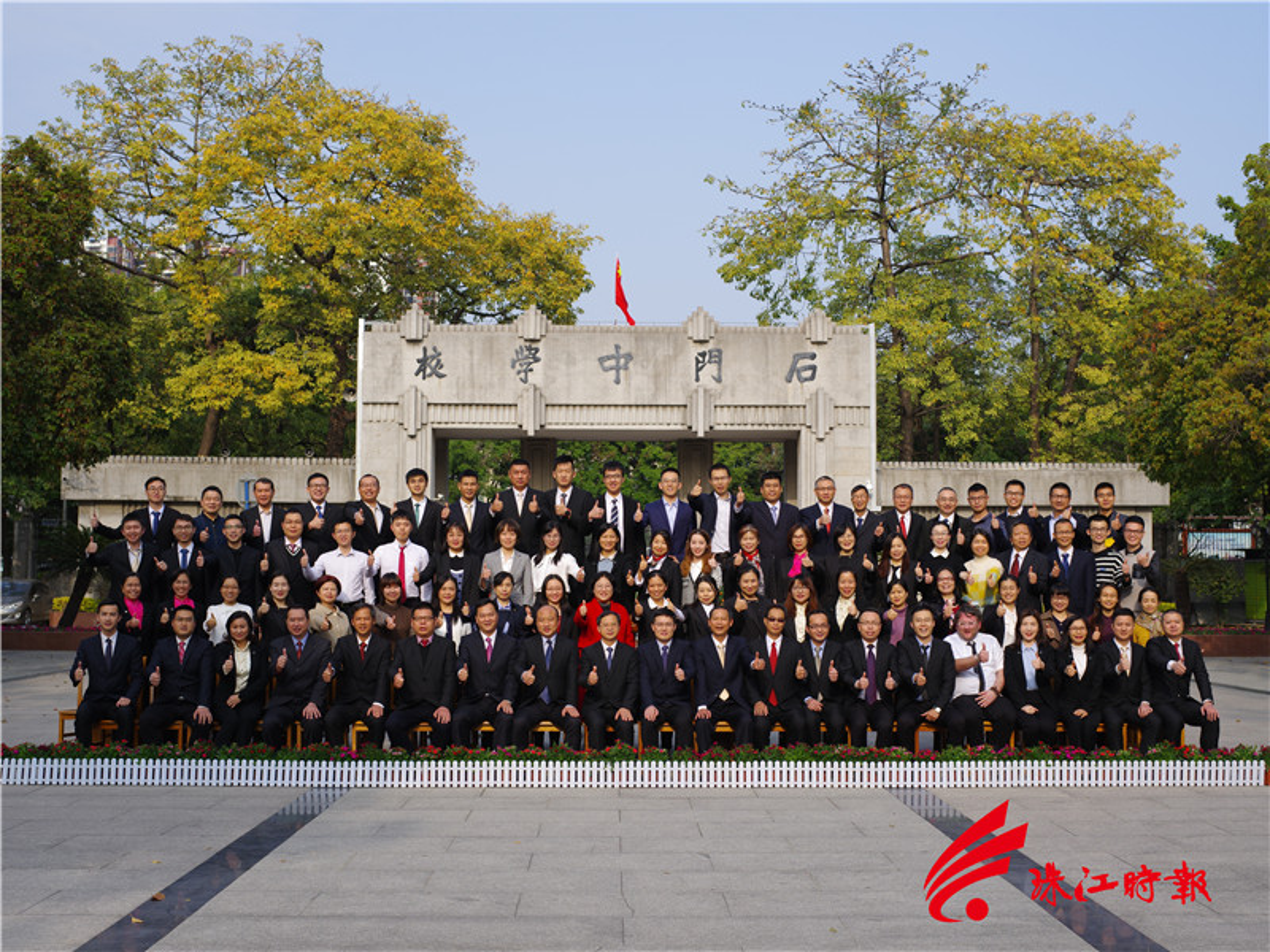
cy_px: 476
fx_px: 1578
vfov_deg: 33.6
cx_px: 635
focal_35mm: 43
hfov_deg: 43.9
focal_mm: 55
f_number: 8
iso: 400
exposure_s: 1/500
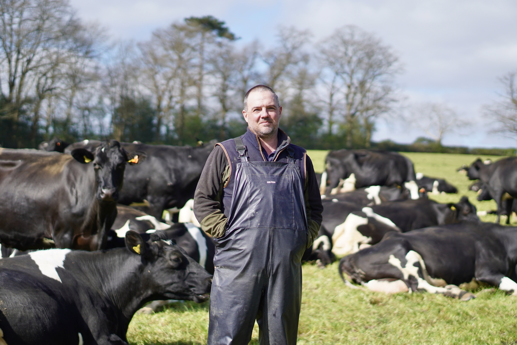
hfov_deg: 27.0
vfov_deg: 18.2
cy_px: 172
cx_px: 258
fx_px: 1077
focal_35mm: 75
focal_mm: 50
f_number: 1.8
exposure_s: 1/4000
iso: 100
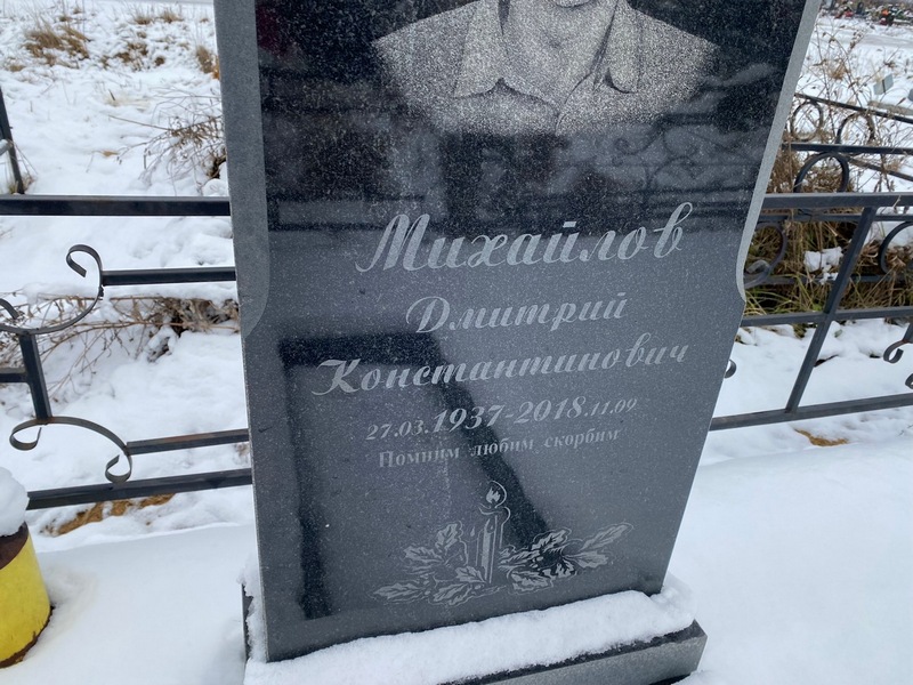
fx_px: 686
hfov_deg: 67.3
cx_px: 456
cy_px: 342
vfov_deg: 53.1
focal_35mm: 26
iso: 32
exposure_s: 1/290
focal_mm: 4.25
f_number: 1.8
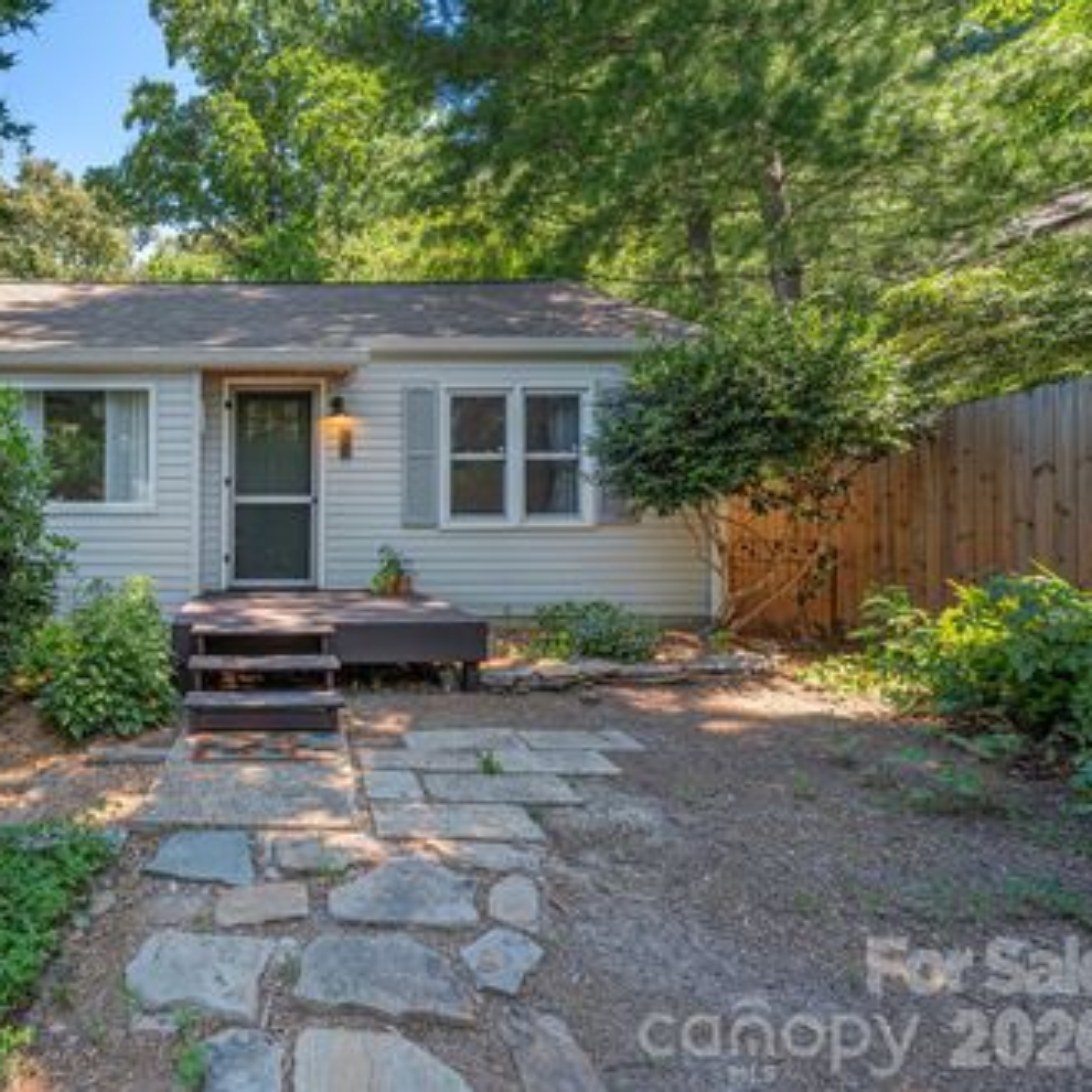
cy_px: 544
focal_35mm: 18
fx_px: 642
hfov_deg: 75.9
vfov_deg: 80.7
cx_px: 298
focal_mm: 14
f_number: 8
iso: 320
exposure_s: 1/200
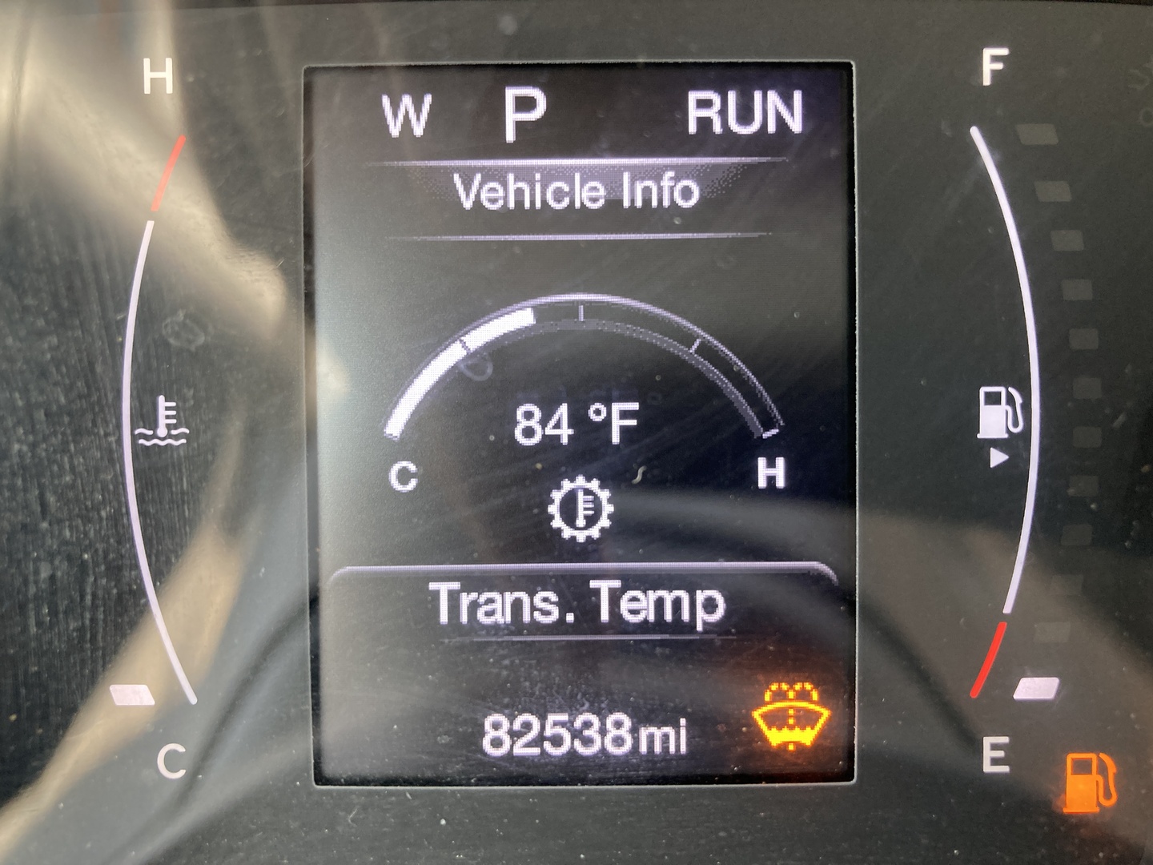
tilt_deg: -25.2
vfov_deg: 49.7
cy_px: 432
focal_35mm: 28
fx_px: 933
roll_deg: -0.2
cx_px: 576
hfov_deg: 63.4
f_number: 1.8
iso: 125
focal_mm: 3.99
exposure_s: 1/51
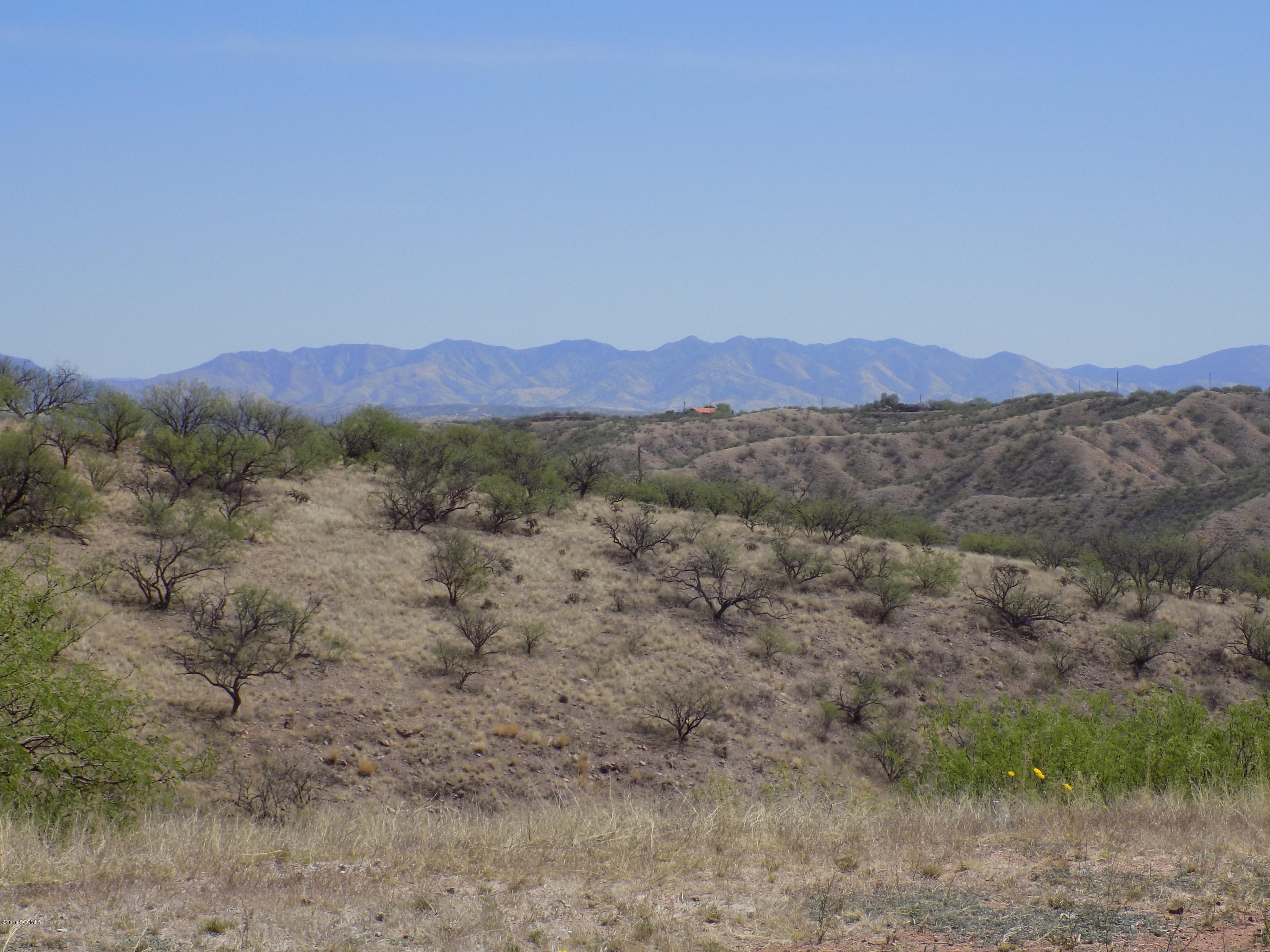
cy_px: 476
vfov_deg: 17.2
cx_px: 635
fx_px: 3155
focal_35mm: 86
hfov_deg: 22.8
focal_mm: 15.3
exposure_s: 1/800
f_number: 4.4
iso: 80
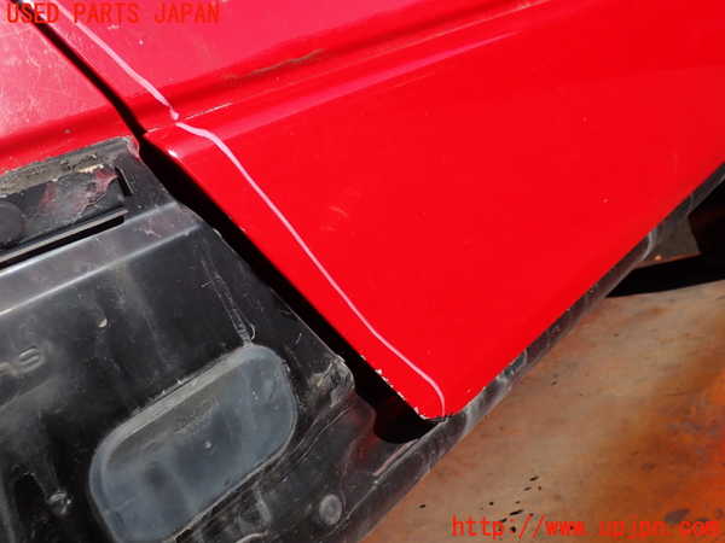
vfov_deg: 46.8
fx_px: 628
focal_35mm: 30
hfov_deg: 60.0
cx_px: 362
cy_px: 272
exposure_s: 1/200
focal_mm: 5.4
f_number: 9
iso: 100
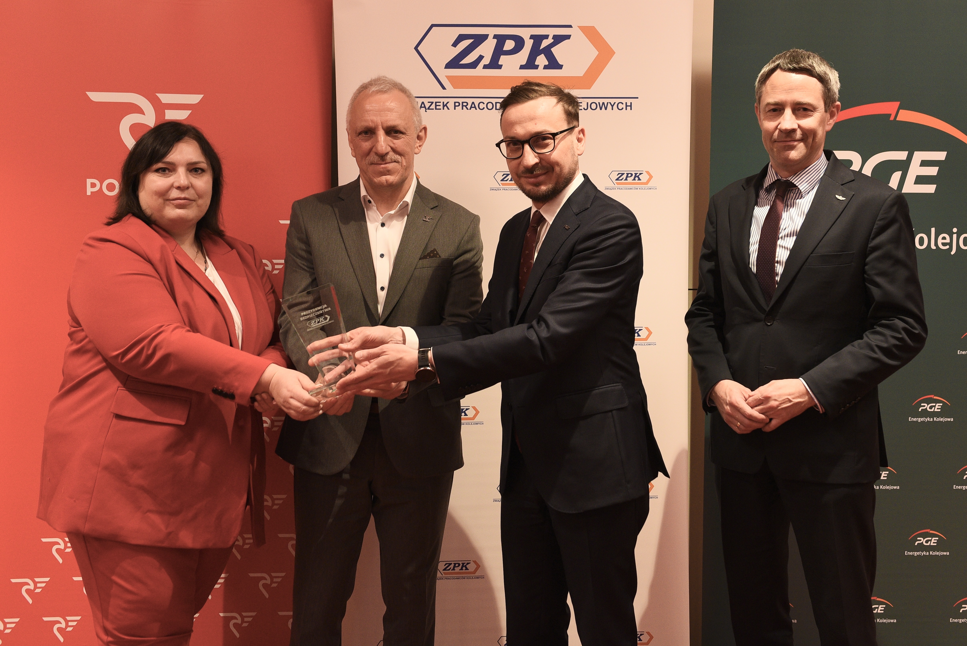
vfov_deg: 37.9
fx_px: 940
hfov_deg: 54.4
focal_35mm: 35
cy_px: 323
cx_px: 484
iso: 1000
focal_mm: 35
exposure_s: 1/125
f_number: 4
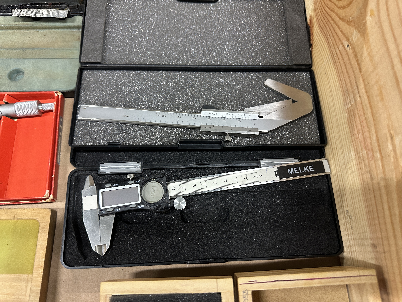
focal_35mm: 24
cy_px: 151
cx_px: 201
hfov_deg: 71.6
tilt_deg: -68.5
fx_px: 279
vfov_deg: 56.8
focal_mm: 6.86
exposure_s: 1/50
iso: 400
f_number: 1.78
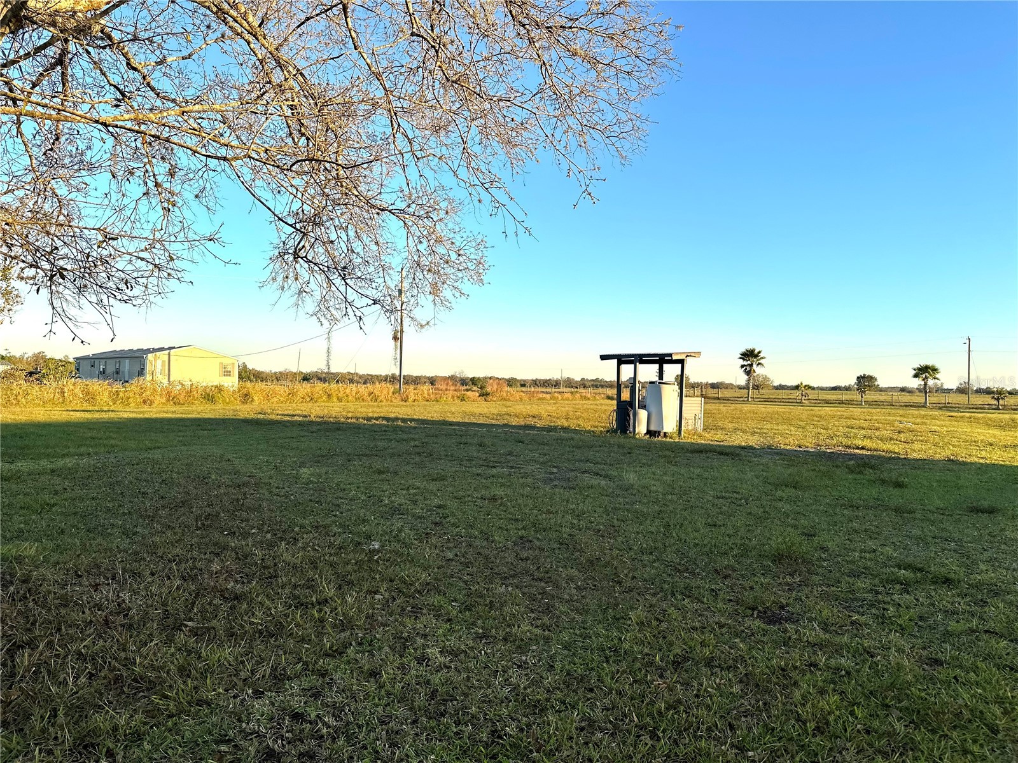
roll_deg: -0.9
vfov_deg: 56.8
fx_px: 706
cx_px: 509
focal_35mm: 24
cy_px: 382
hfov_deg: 71.6
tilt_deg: +1.2
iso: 80
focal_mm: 6.86
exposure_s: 1/2028
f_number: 1.78
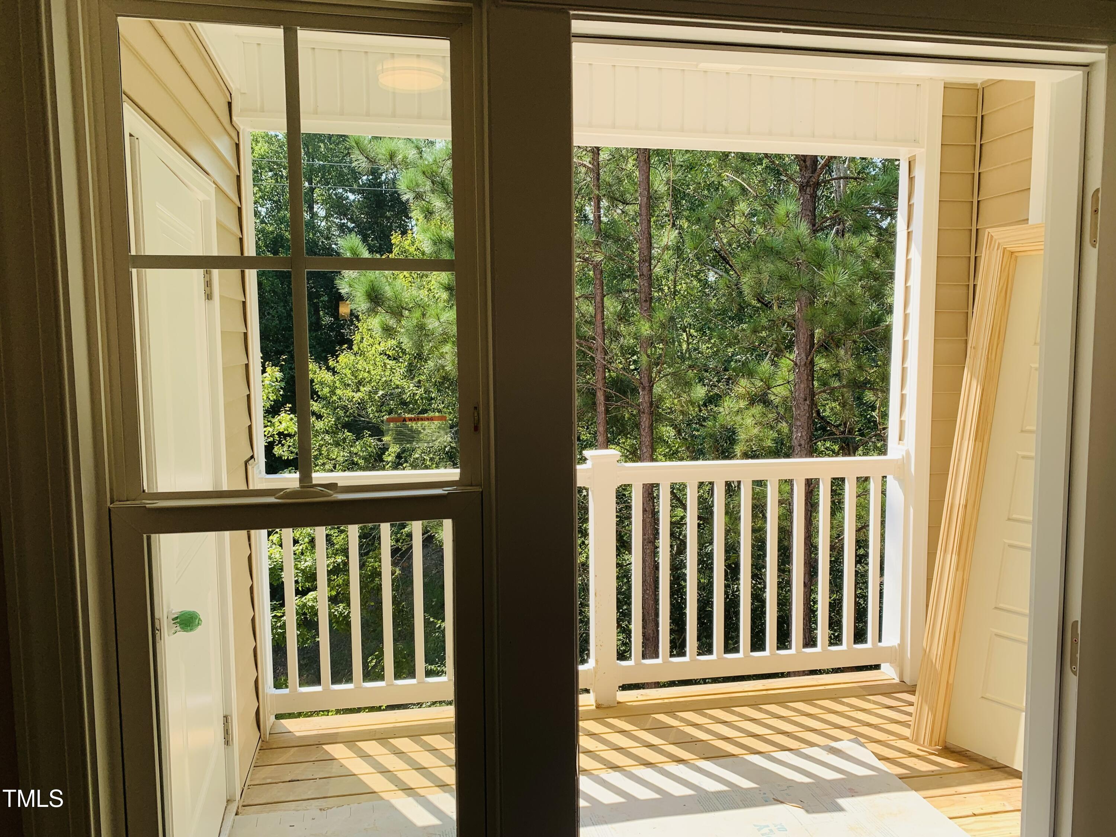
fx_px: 838
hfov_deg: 67.3
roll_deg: -0.1
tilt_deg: -8.0
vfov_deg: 53.1
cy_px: 418
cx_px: 558
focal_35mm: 26
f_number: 1.8
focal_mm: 4.25
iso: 25
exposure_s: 1/687
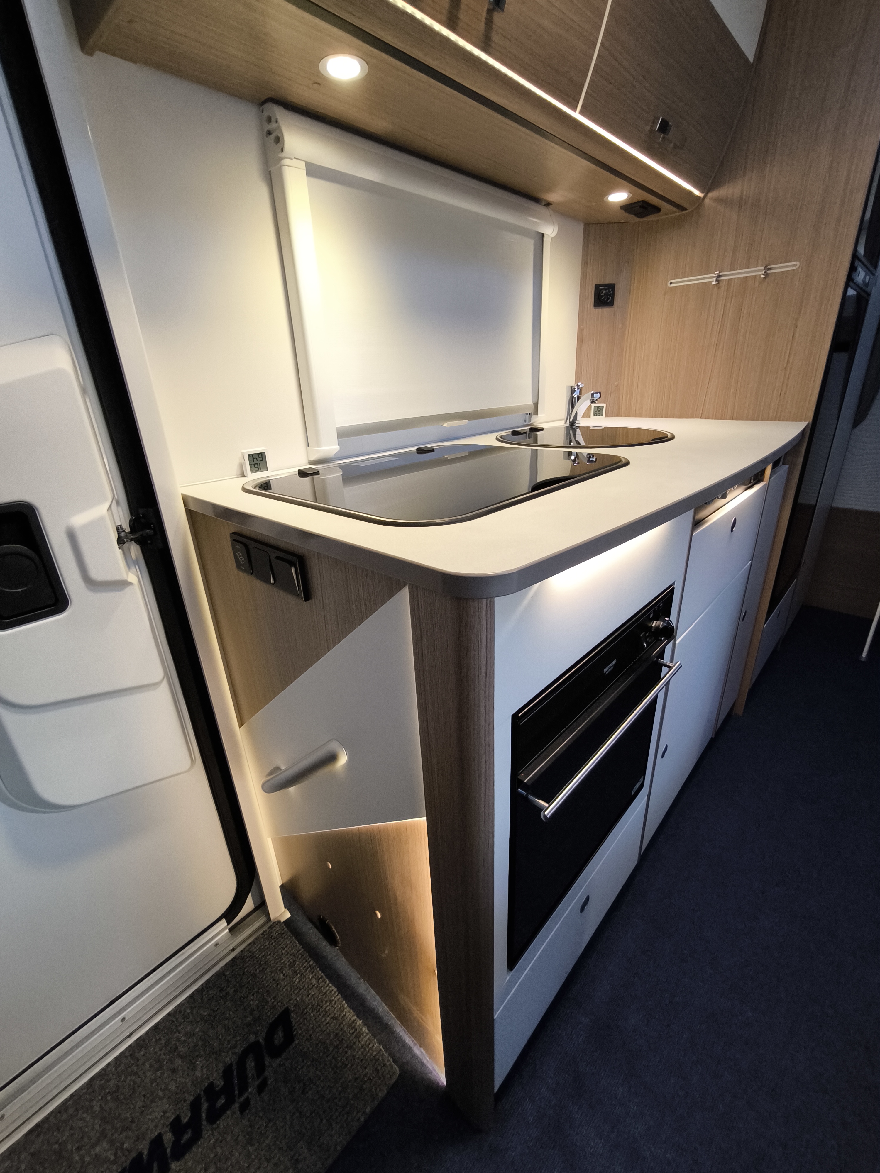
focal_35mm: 15
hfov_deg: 81.7
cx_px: 440
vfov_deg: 98.2
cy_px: 586
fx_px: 508
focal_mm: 1.91
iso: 500
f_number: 2.2
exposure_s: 1/33.3
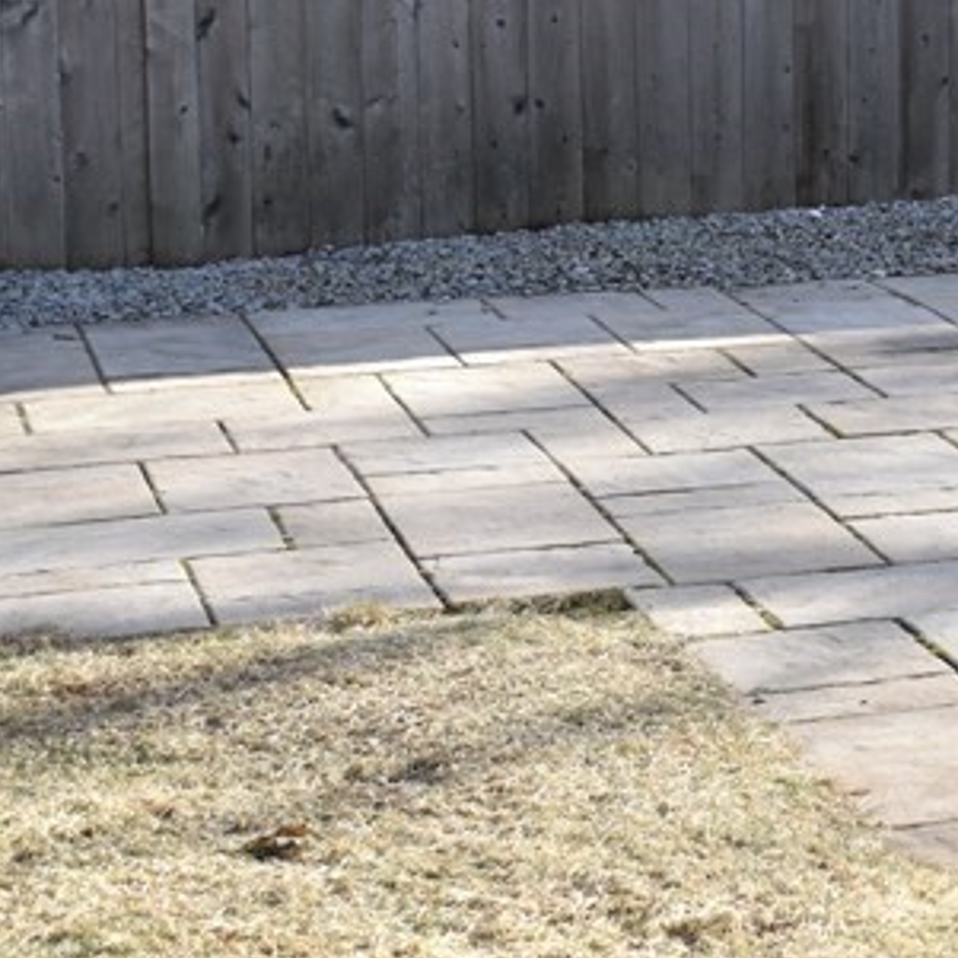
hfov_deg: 12.7
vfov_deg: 12.9
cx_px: 1117
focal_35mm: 134
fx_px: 4210
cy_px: 218
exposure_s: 1/250
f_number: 5.6
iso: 200
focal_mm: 31
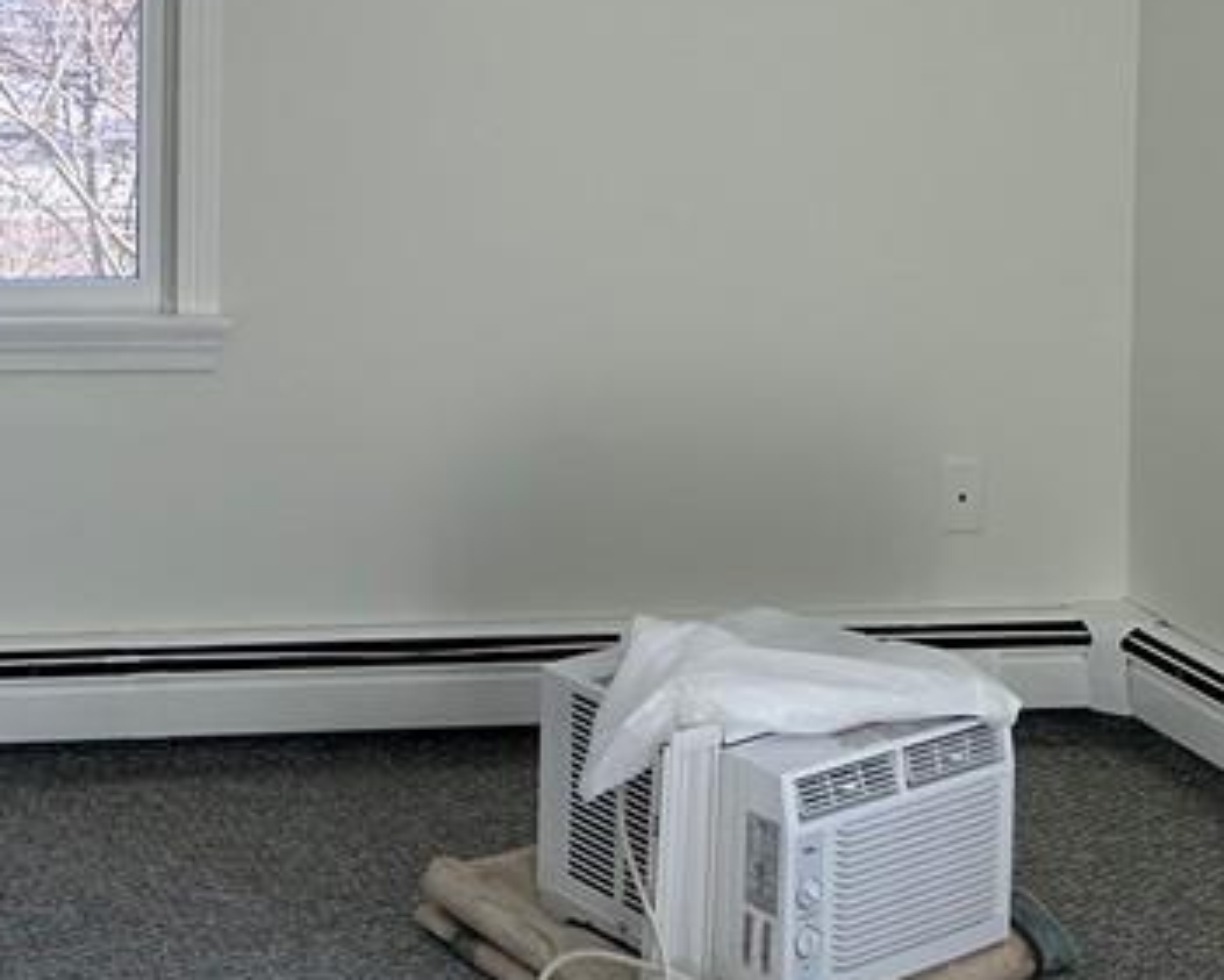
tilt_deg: -0.5
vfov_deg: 19.6
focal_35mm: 74
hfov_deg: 24.1
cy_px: -160
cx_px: -112
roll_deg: -1.2
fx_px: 2681
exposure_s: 1/316
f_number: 1.5
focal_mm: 5.7
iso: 50
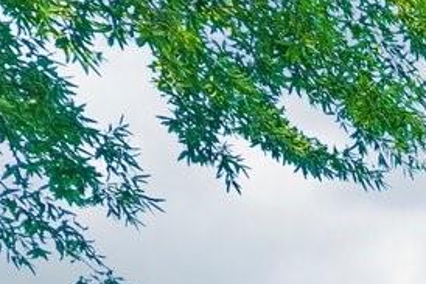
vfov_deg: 8.5
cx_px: 1573
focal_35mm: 112
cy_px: 1027
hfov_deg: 9.0
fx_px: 1326
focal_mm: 10
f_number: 8
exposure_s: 1/30
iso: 320
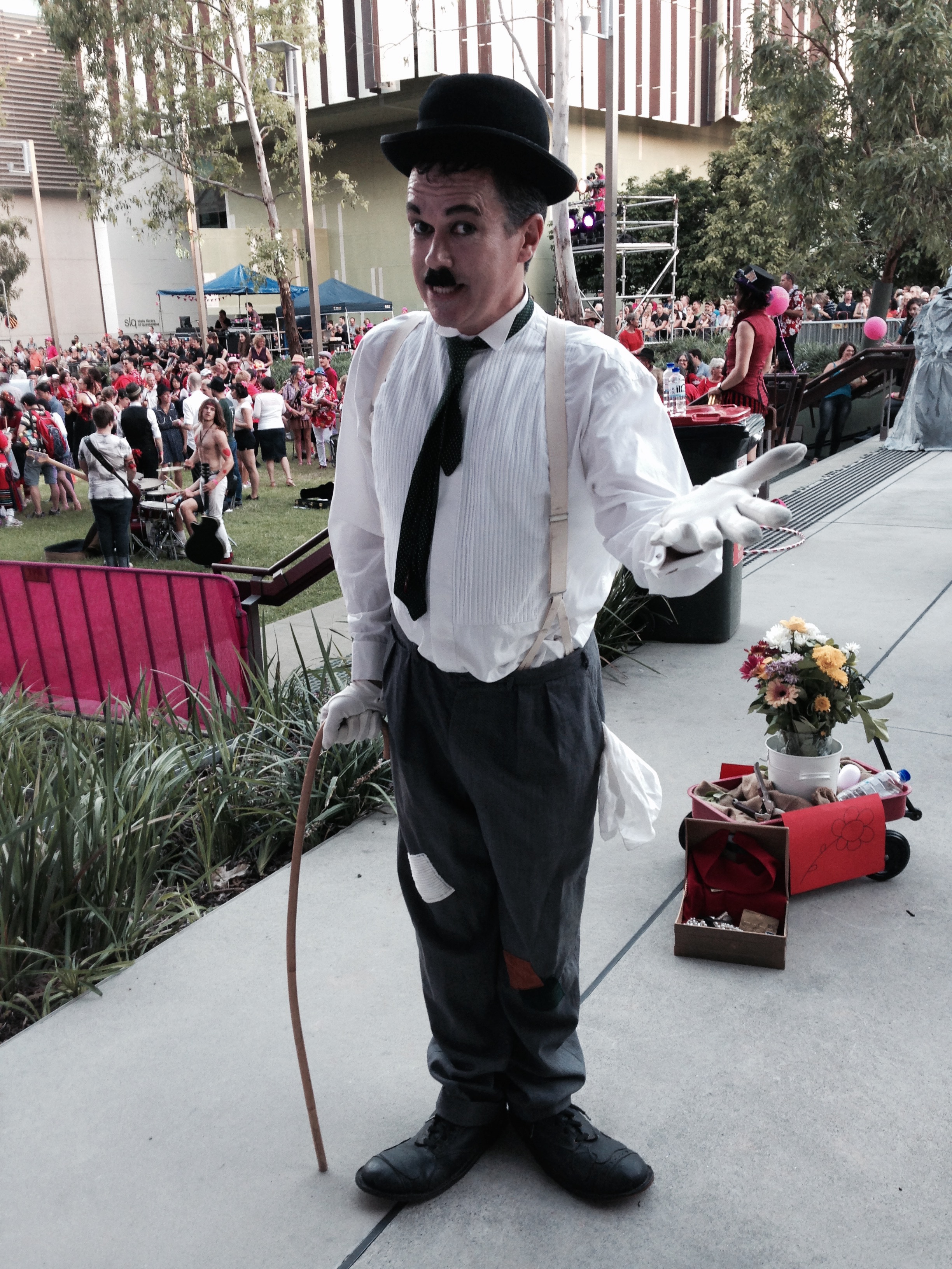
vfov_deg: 55.4
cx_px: 476
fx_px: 1210
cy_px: 634
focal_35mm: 33
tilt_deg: -16.1
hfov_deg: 42.9
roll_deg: +2.2
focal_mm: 4.12
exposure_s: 1/20
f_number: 2.4
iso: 64
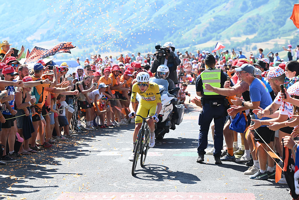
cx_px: 150
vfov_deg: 15.7
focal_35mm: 87
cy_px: 100
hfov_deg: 23.4
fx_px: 723
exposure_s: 1/1000
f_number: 4.5
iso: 400
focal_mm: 87
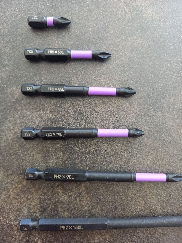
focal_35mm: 25
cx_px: 91
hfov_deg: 54.9
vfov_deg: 69.4
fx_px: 175
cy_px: 122
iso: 250
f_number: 1.8
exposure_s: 1/50
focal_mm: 4.65
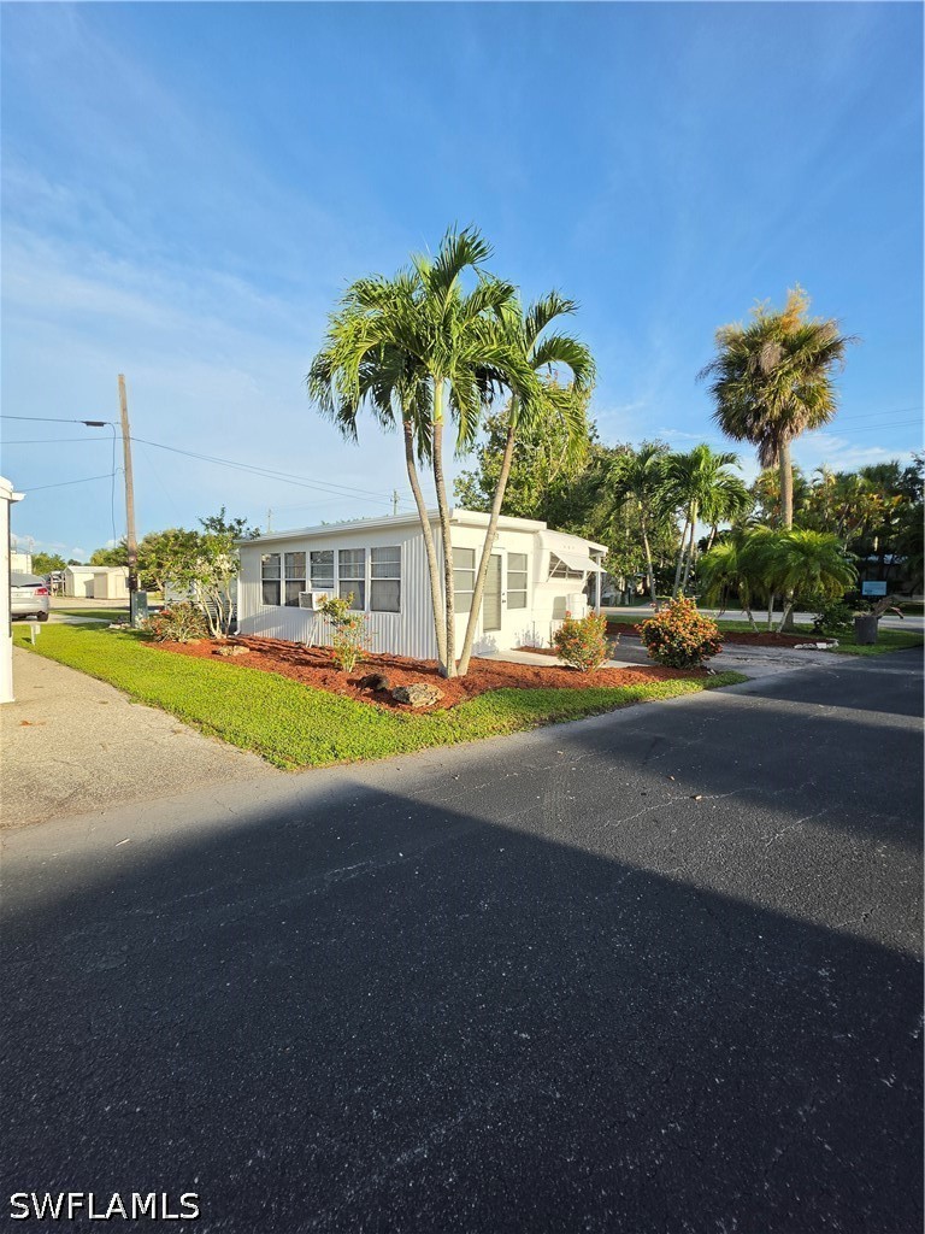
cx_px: 462
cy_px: 617
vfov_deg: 106.2
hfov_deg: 89.9
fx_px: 463
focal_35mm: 13
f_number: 1.9
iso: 32
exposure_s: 1/1252
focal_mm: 2.2
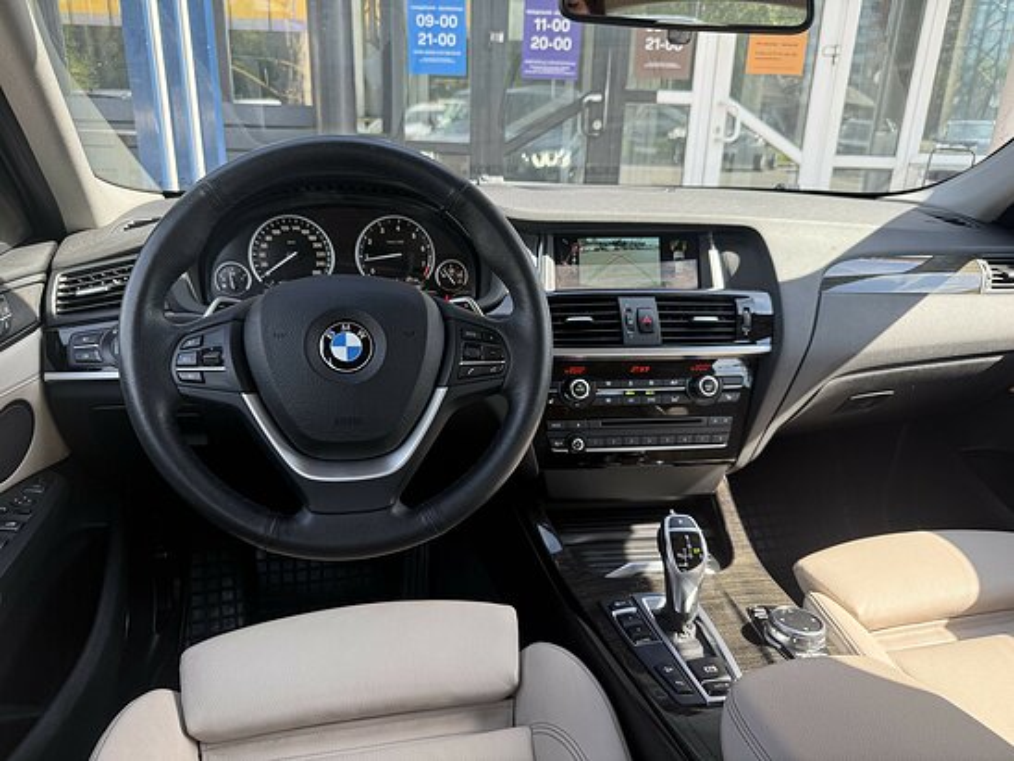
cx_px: 507
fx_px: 703
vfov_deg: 56.8
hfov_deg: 71.6
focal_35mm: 24
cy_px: 380
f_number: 1.78
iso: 100
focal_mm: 6.76
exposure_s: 1/348
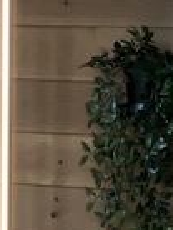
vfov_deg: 5.5
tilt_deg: -5.9
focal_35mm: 356
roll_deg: -1.6
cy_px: 387
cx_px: 32
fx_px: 2365
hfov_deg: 4.2
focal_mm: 9
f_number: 2.8
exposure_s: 1/24
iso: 400
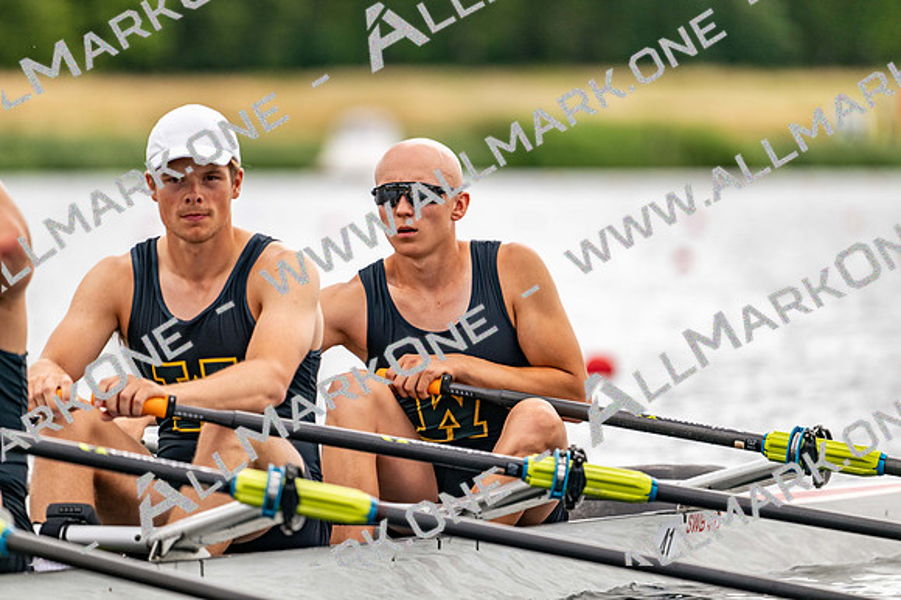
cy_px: 300
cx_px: 450
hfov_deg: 5.2
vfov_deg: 3.4
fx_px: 10007
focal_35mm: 400
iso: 500
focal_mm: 400
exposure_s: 1/2500
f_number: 4.5
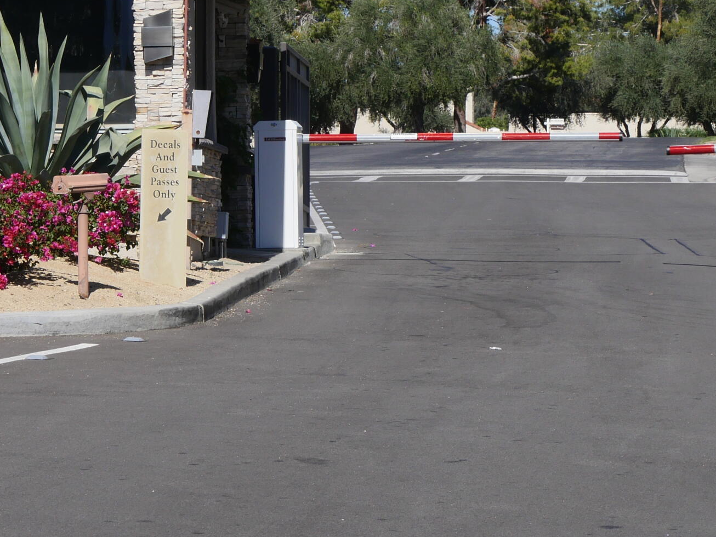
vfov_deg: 8.7
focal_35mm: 170
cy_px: 210
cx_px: 309
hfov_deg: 11.6
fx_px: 3516
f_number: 9
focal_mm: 37
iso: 200
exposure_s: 1/400
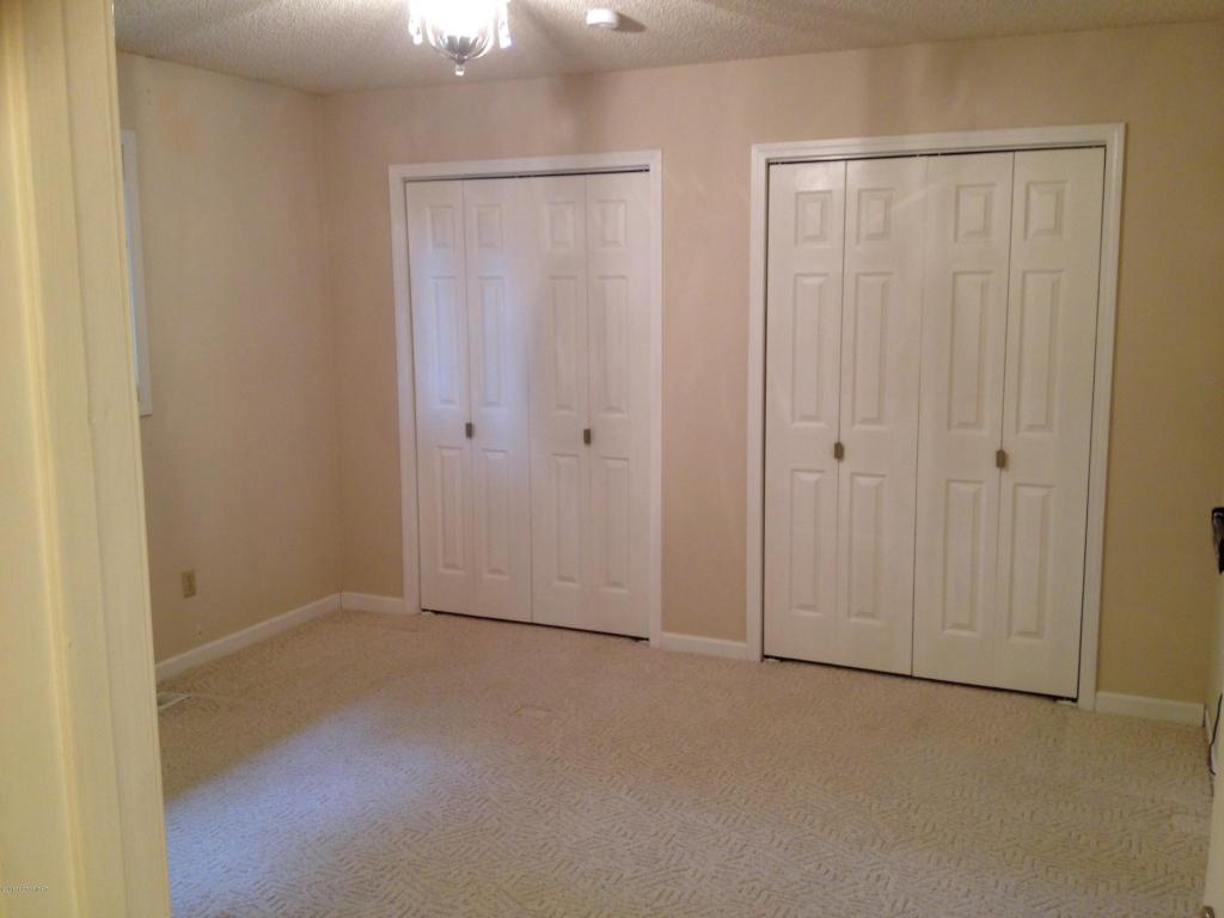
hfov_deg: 52.6
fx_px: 1238
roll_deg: +0.7
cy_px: 459
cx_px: 612
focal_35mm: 35
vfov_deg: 40.7
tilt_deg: -9.1
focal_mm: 4.28
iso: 64
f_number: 2.4
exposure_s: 1/20
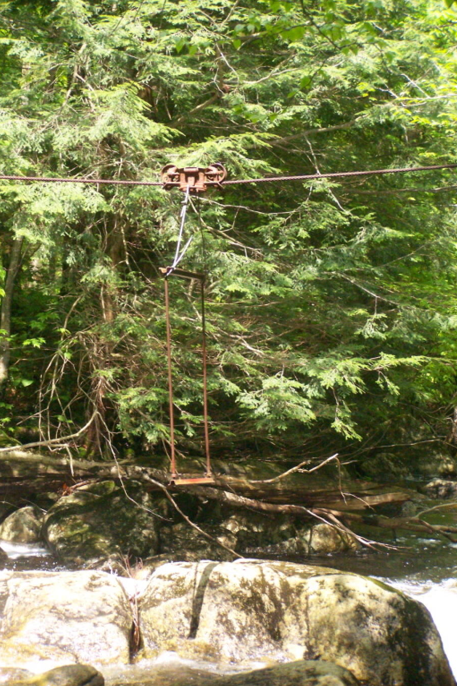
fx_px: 2323
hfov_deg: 11.2
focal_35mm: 122
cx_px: 206
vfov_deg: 16.8
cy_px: 343
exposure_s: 1/800
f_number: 3.2
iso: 400
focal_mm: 19.4
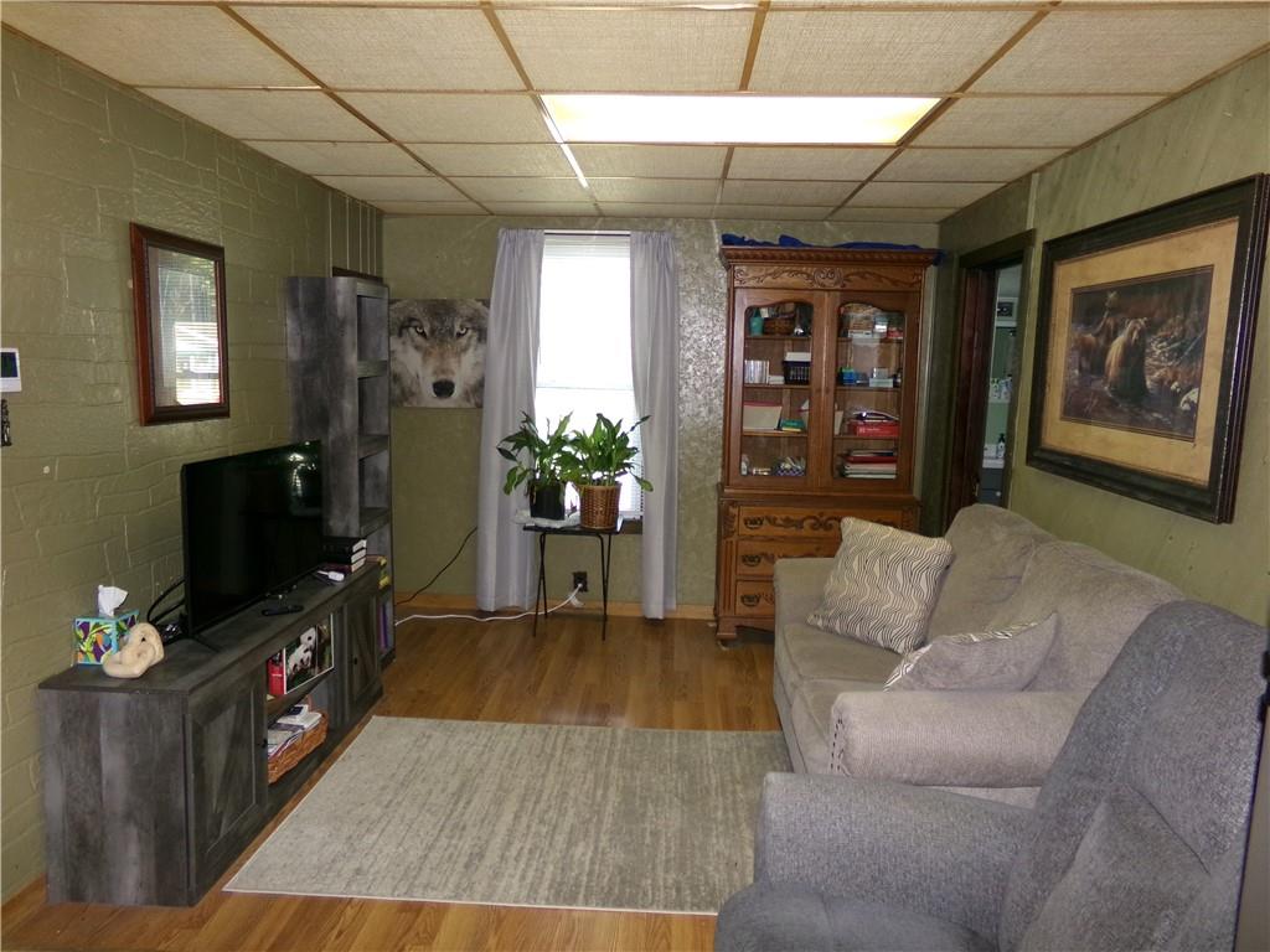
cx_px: 635
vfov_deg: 56.8
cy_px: 476
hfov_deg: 71.6
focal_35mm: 24
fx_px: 881
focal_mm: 4.3
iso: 211
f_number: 3.7
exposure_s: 1/34
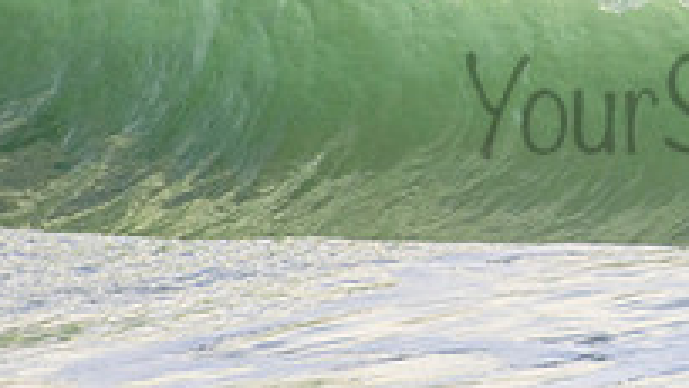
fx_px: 40890
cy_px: 76
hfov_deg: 1.0
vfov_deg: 0.5
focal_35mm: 2237
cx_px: 814
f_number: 5.6
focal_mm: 500
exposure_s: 1/2000
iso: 450
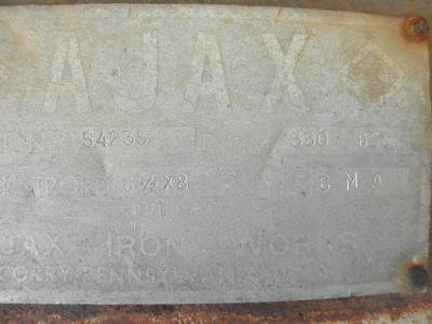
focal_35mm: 28
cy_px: 162
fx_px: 349
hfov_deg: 63.4
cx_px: 216
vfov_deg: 49.7
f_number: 3
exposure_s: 1/30
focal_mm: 5
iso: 64
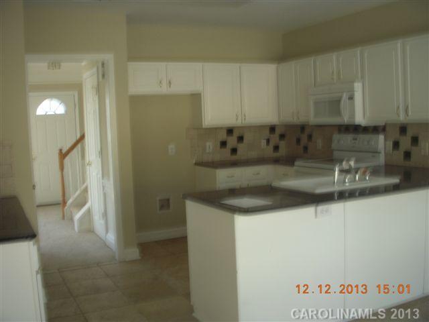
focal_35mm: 38
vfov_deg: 37.7
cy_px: 161
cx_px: 214
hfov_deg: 49.0
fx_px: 471
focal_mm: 6.3
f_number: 3.3
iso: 100
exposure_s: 1/30
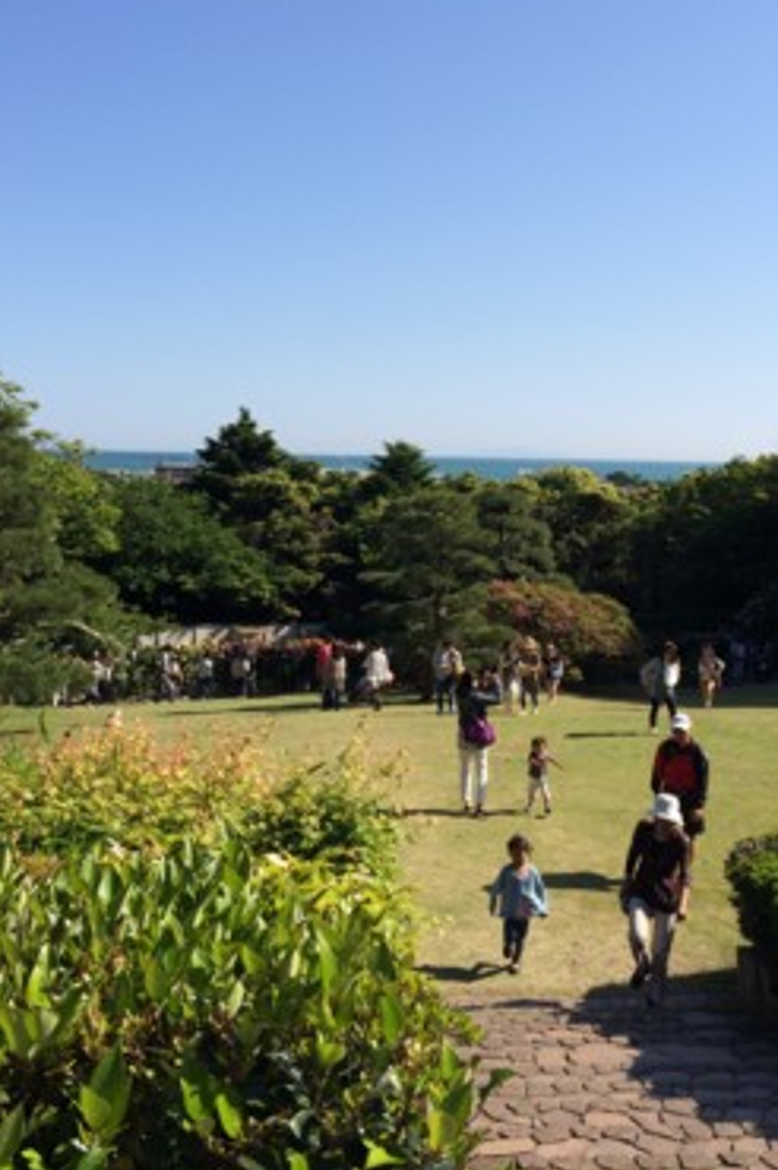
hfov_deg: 35.0
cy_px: 465
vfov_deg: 50.4
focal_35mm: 38
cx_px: 364
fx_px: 1234
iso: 40
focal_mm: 4.12
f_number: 2.2
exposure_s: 1/2053
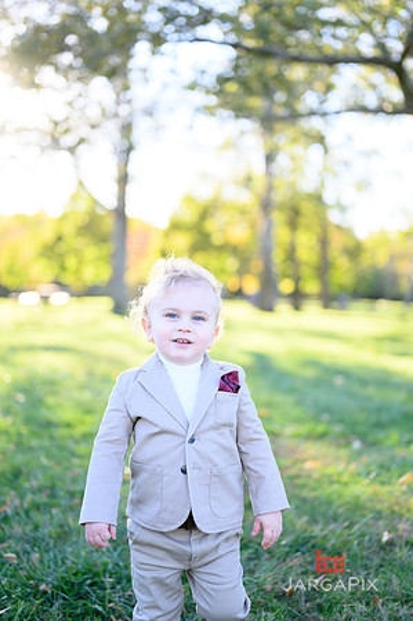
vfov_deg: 39.6
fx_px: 862
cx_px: 206
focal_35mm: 50
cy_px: 310
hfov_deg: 26.9
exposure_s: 1/800
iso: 320
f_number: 2
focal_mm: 50
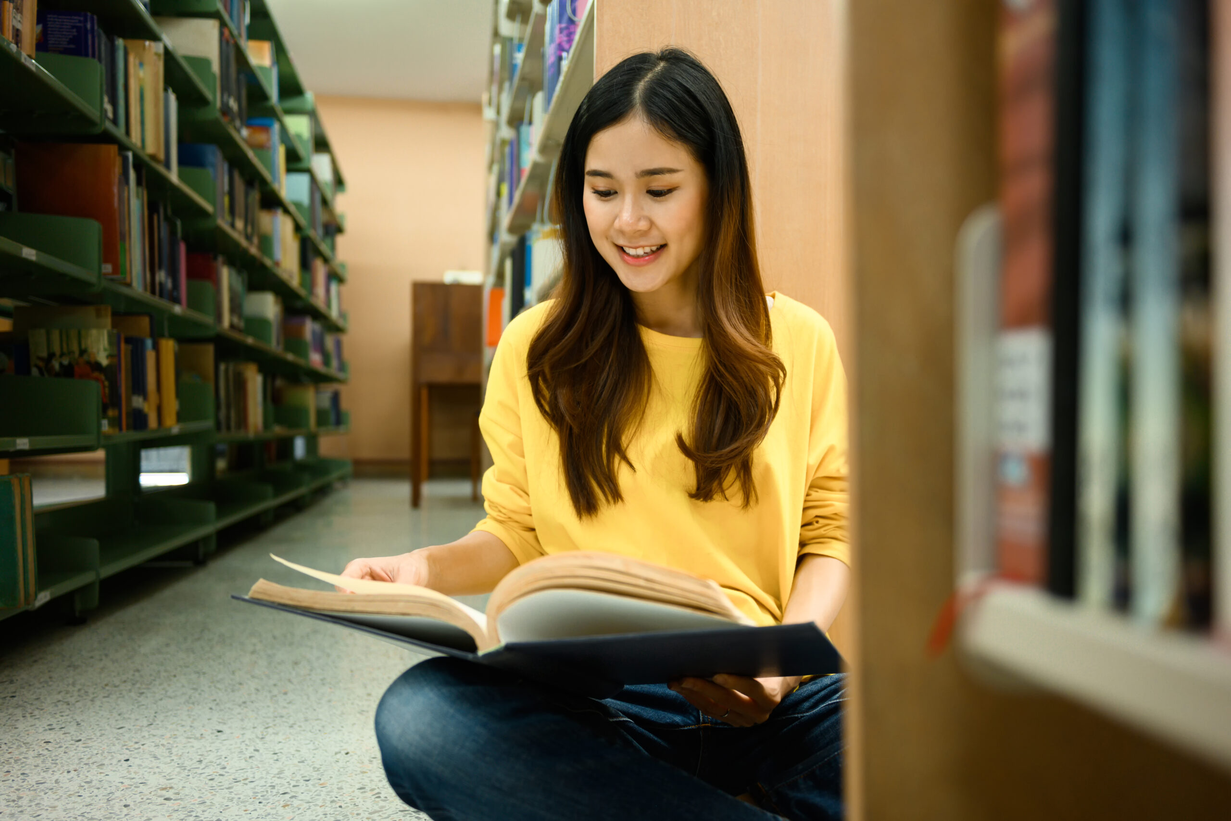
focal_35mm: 28
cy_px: 410
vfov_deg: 46.4
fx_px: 957
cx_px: 616
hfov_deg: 65.5
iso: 800
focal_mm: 28
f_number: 2.8
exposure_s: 1/80
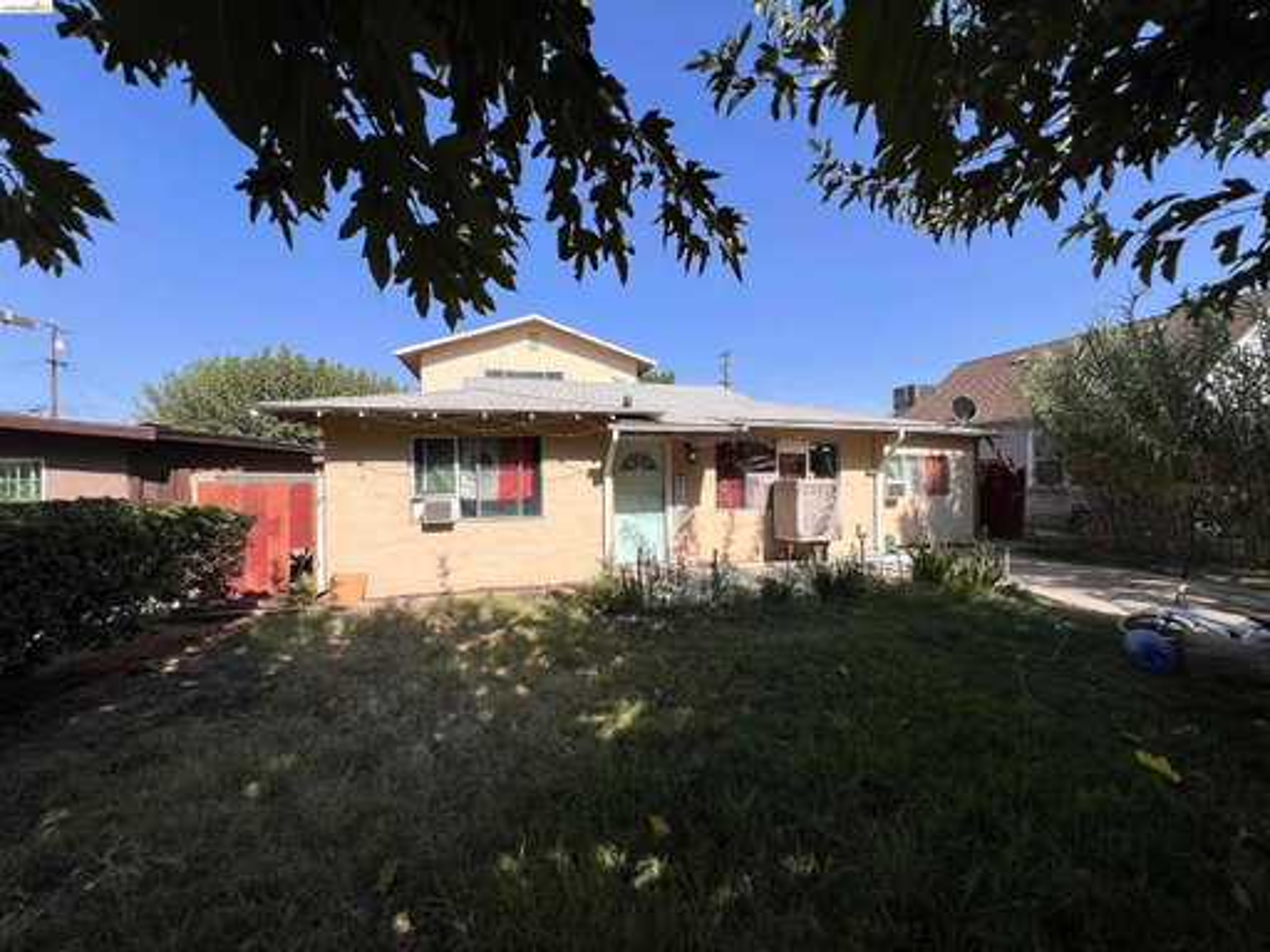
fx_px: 477
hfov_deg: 106.2
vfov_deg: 89.9
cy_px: 476
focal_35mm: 13
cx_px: 635
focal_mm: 1.57
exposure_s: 1/2421
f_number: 1.8
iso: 32
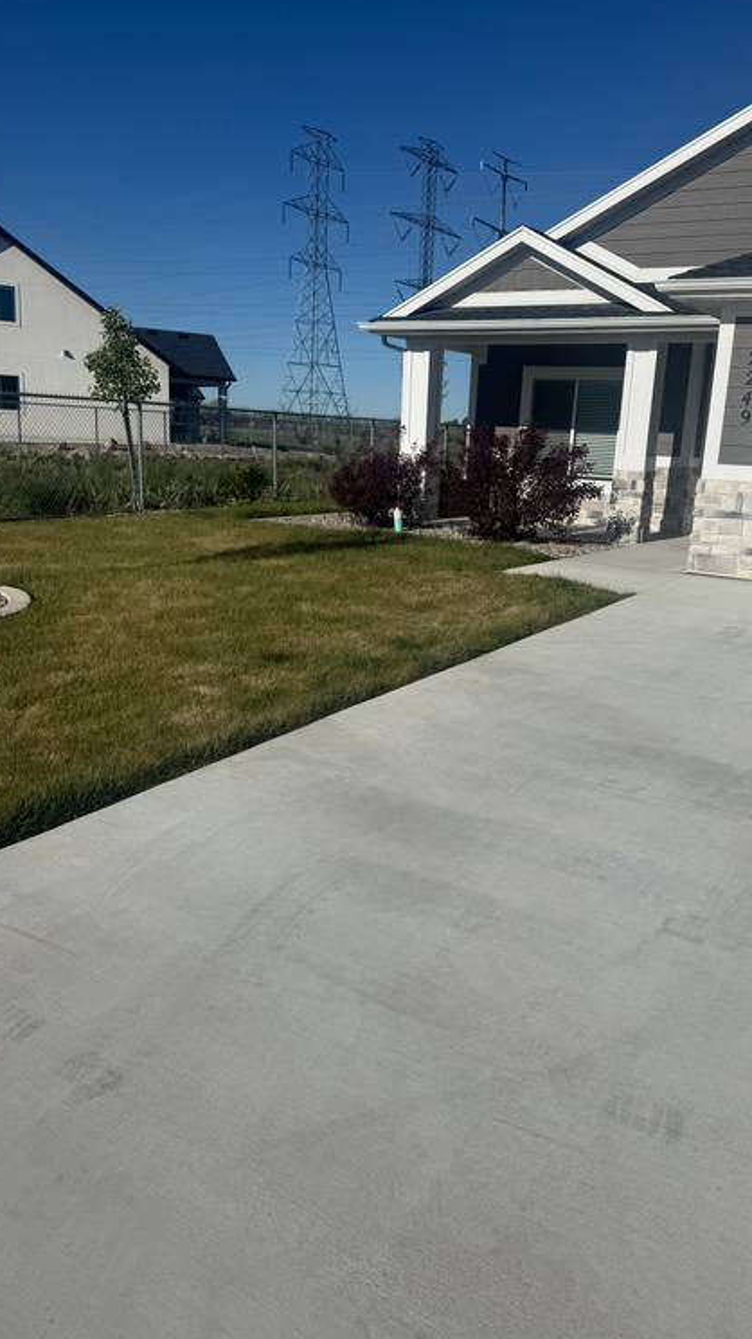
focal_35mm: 27
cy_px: 666
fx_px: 958
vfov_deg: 69.9
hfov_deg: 42.7
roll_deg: -4.2
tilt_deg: -13.1
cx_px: 435
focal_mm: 6.76
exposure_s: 1/14286
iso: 80
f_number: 1.78
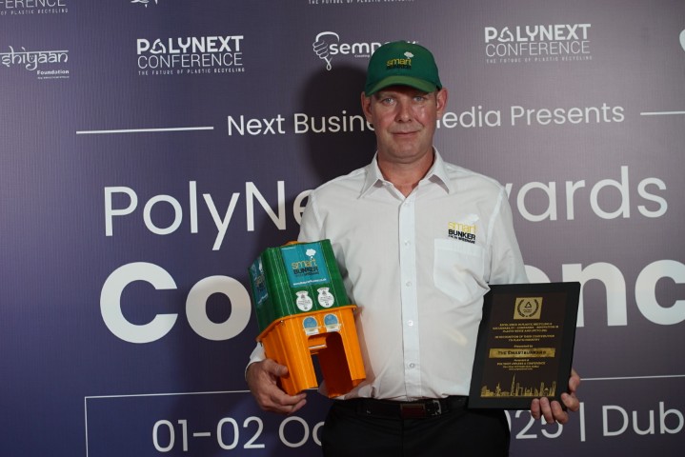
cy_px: 228
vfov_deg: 16.1
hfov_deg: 23.9
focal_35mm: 85
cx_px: 342
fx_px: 1618
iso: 1000
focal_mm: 85
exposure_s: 1/160
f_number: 4
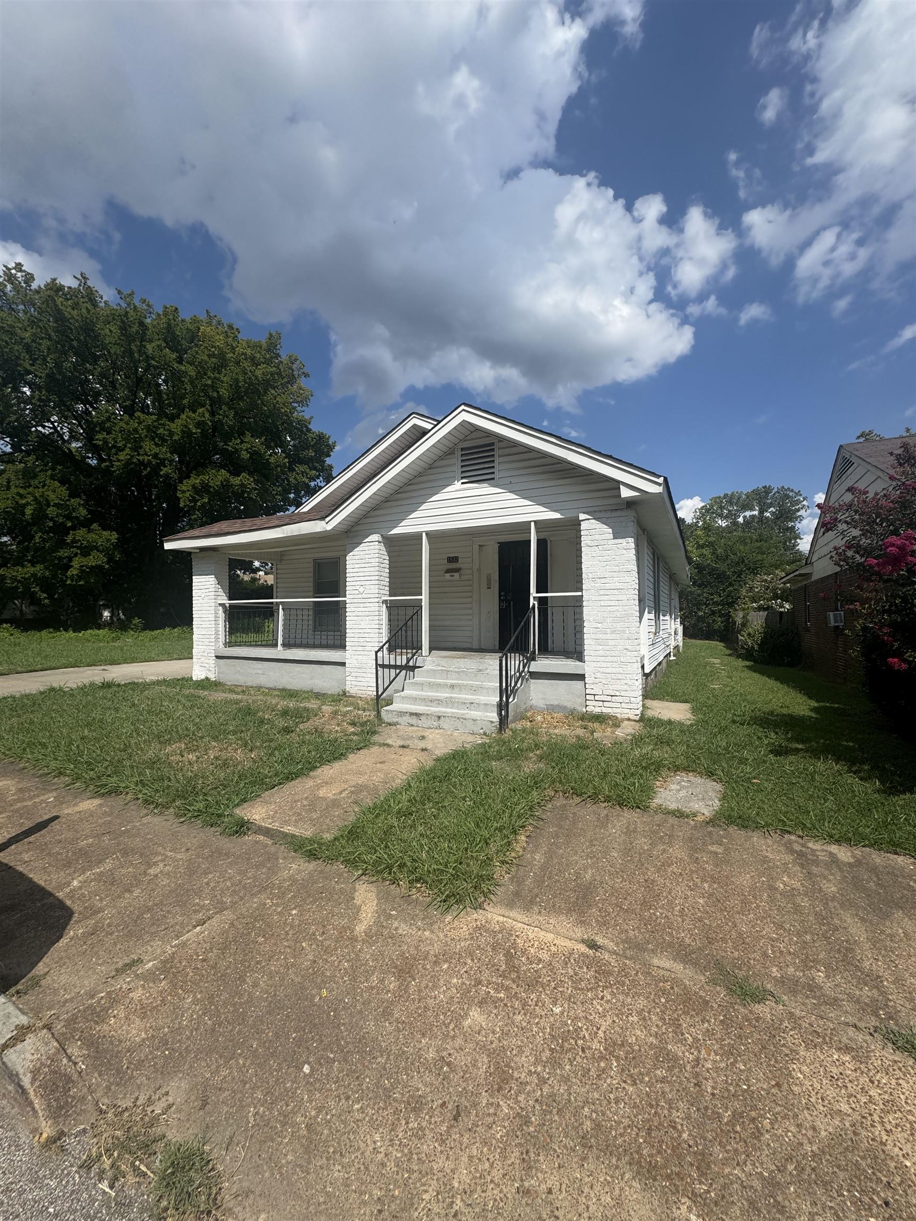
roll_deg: +2.1
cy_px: 610
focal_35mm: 14
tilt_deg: +3.7
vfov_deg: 102.1
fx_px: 494
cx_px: 458
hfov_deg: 85.7
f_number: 2.2
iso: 50
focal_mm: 2.22
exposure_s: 1/3546
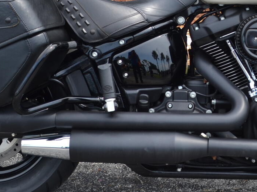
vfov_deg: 17.4
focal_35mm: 83
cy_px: 9
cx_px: 215
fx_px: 616
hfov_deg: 23.1
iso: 100
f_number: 6.3
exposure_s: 1/160
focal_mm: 20
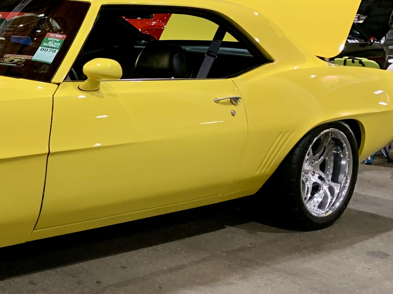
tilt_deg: -6.7
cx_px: -57
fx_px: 681
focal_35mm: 60
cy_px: 109
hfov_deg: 28.7
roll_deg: -2.5
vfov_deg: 24.3
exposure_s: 1/60
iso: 200
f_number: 1.8
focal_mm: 4.25
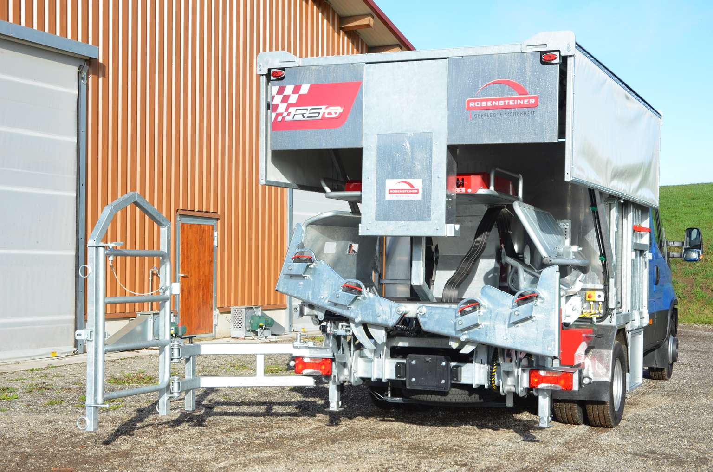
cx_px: 356
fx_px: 1038
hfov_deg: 37.9
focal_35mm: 52
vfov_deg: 25.6
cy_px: 236
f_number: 8
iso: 100
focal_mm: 35
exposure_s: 1/160
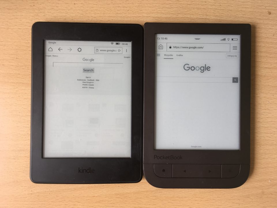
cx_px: 138
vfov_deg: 48.2
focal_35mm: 29
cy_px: 104
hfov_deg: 61.7
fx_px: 232
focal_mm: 4.15
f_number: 2.2
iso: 25
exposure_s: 1/142
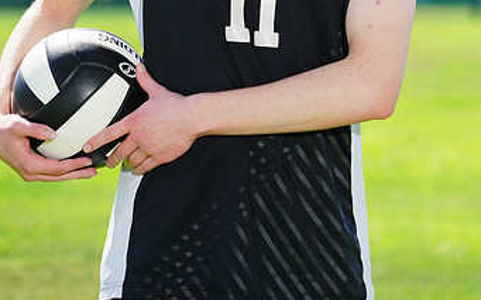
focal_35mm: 509
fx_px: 6671
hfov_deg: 4.1
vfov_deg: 2.6
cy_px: -100
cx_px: 240
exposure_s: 1/200
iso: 200
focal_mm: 294
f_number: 10
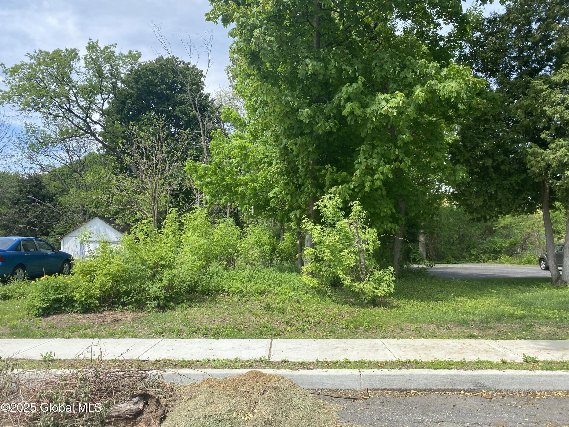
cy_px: 214
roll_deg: -1.0
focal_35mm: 26
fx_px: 427
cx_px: 284
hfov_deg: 67.3
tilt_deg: +3.9
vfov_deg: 53.1
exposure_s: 1/1043
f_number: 1.8
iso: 32
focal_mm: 4.25
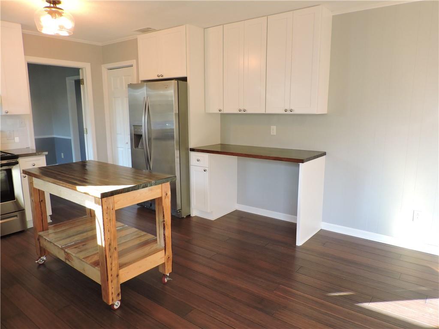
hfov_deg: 71.6
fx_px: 304
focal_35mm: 24
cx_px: 220
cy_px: 164
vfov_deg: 56.8
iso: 400
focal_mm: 4.3
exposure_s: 1/30
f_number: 3
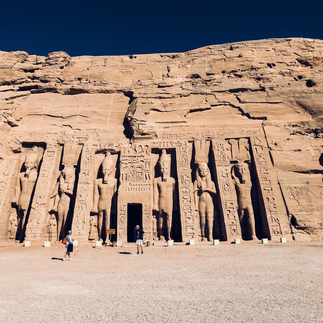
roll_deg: +1.0
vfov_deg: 48.4
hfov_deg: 48.4
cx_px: 158
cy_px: 157
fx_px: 359
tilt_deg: +12.4
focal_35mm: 34
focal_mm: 3.99
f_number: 1.8
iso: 25
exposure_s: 1/4367
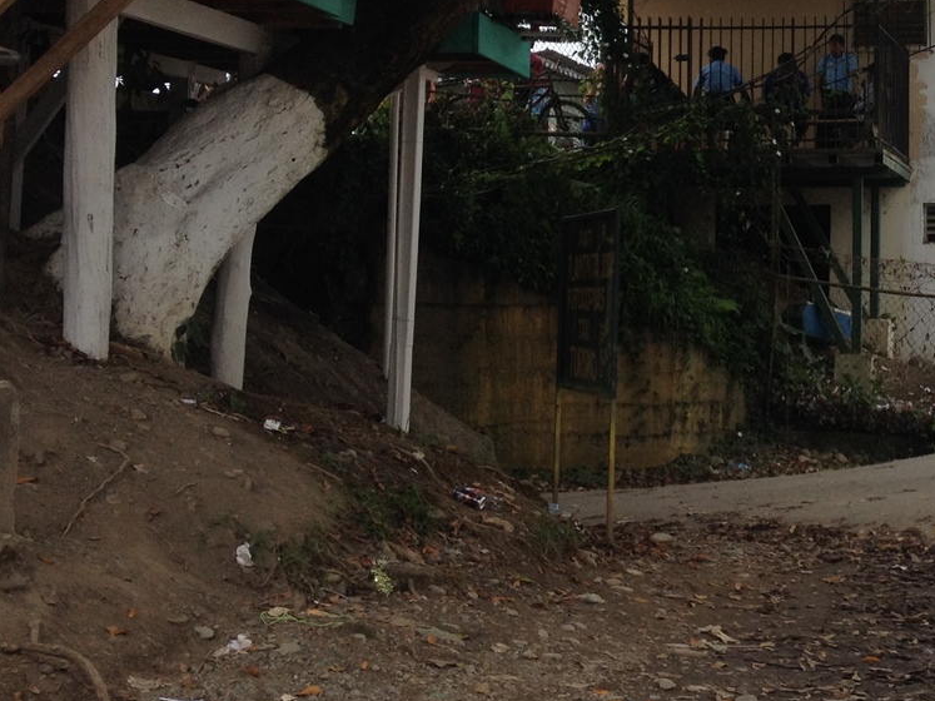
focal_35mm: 75
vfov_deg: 19.4
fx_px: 2025
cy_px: 143
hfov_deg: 24.7
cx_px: 959
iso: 50
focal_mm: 4.28
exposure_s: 1/635
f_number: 2.4
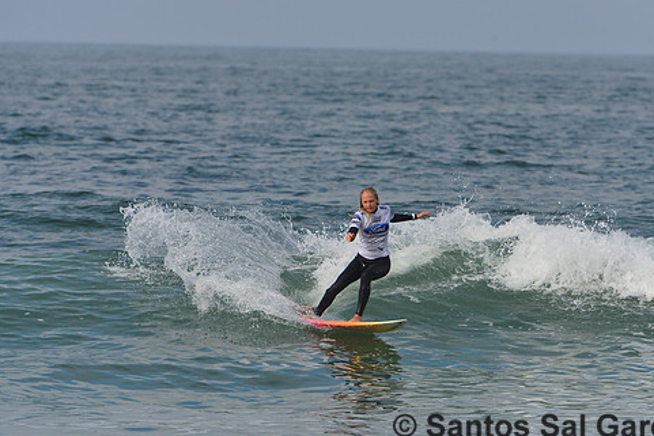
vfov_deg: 2.1
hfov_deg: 3.1
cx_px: 374
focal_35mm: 663
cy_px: 240
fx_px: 12047
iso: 200
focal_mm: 550
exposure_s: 1/400
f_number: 10
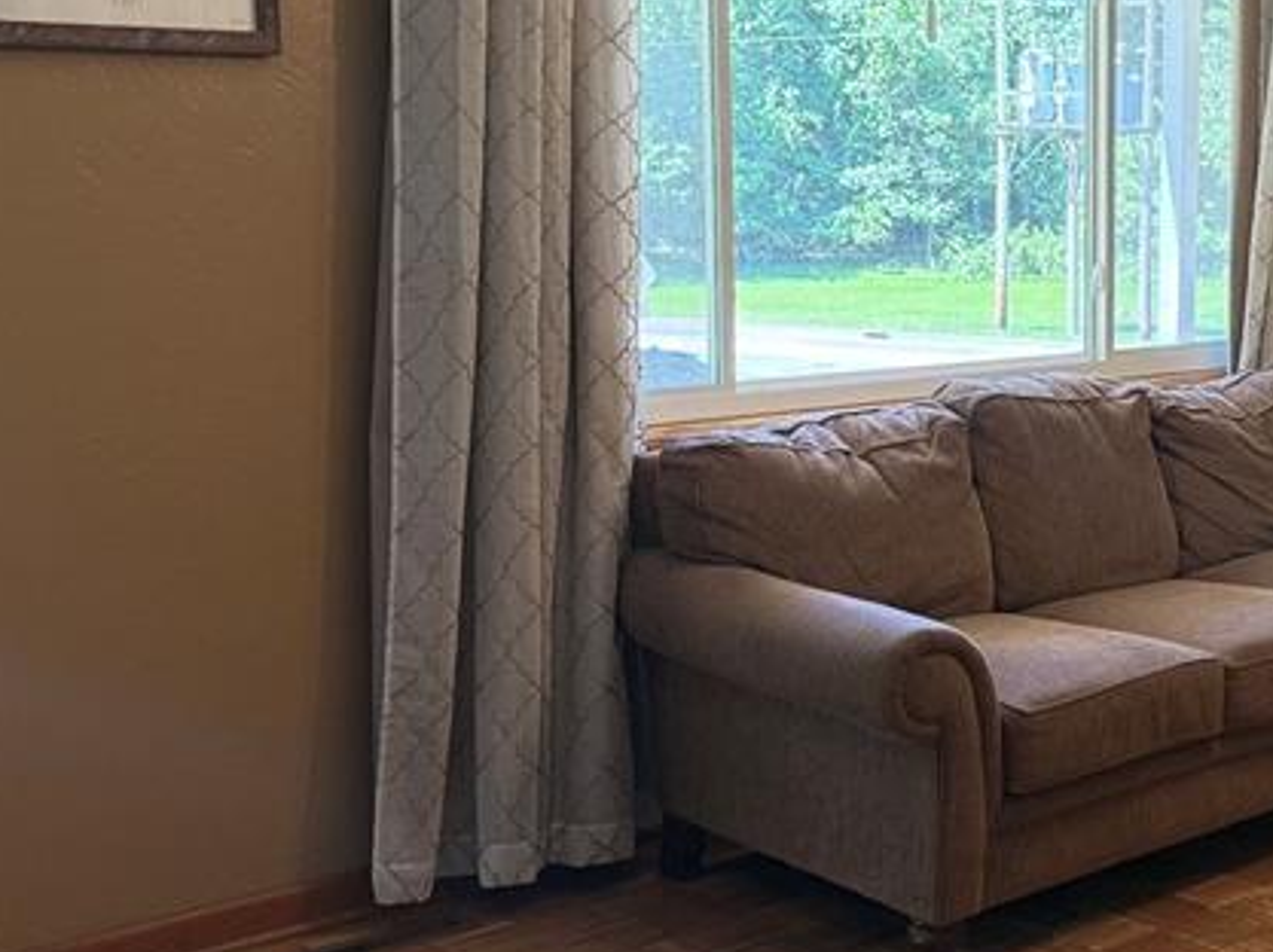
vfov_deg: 24.8
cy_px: 409
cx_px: 1249
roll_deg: -0.9
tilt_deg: -6.5
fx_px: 2168
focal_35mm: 59
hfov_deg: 30.6
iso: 200
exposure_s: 1/127
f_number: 1.78
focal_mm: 6.76
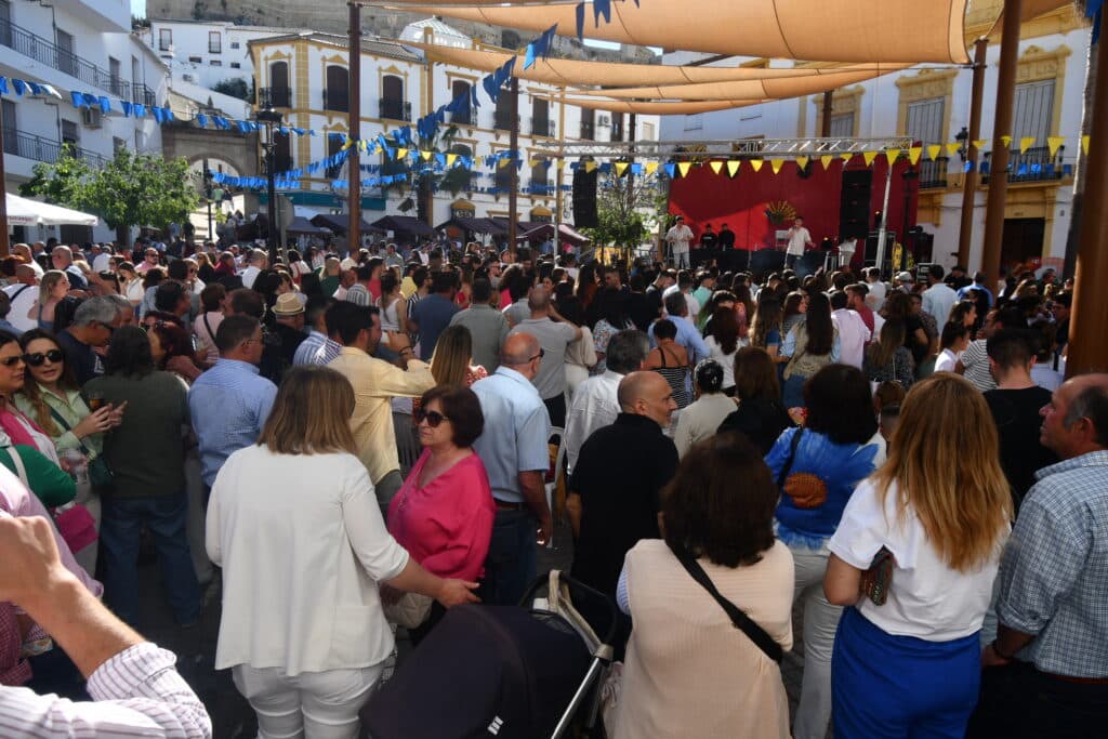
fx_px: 677
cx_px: 554
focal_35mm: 22
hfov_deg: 78.6
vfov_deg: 57.2
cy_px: 370
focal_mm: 15
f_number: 8
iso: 125
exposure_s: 1/250
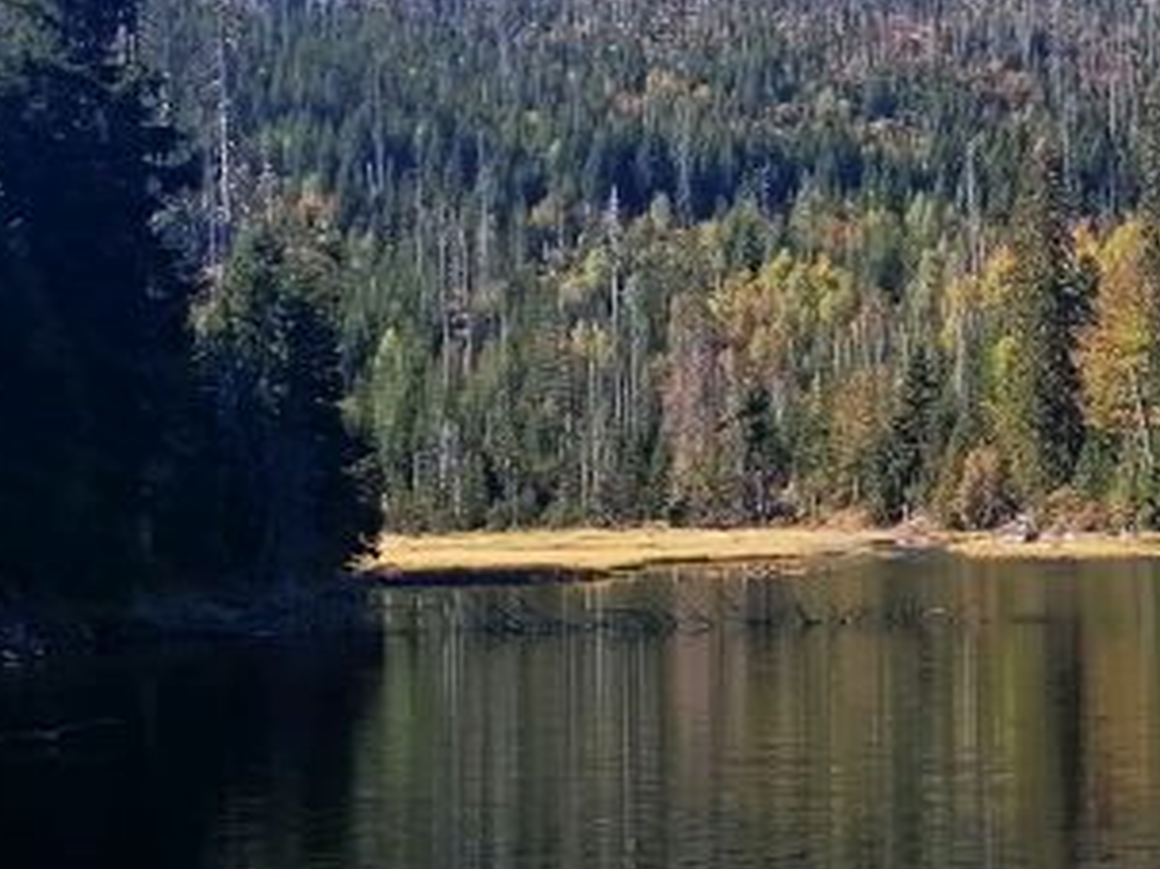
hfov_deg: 16.9
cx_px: 1658
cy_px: 479
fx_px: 3584
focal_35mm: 107
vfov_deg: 13.8
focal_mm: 4.75
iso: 50
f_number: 1.8
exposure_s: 1/845
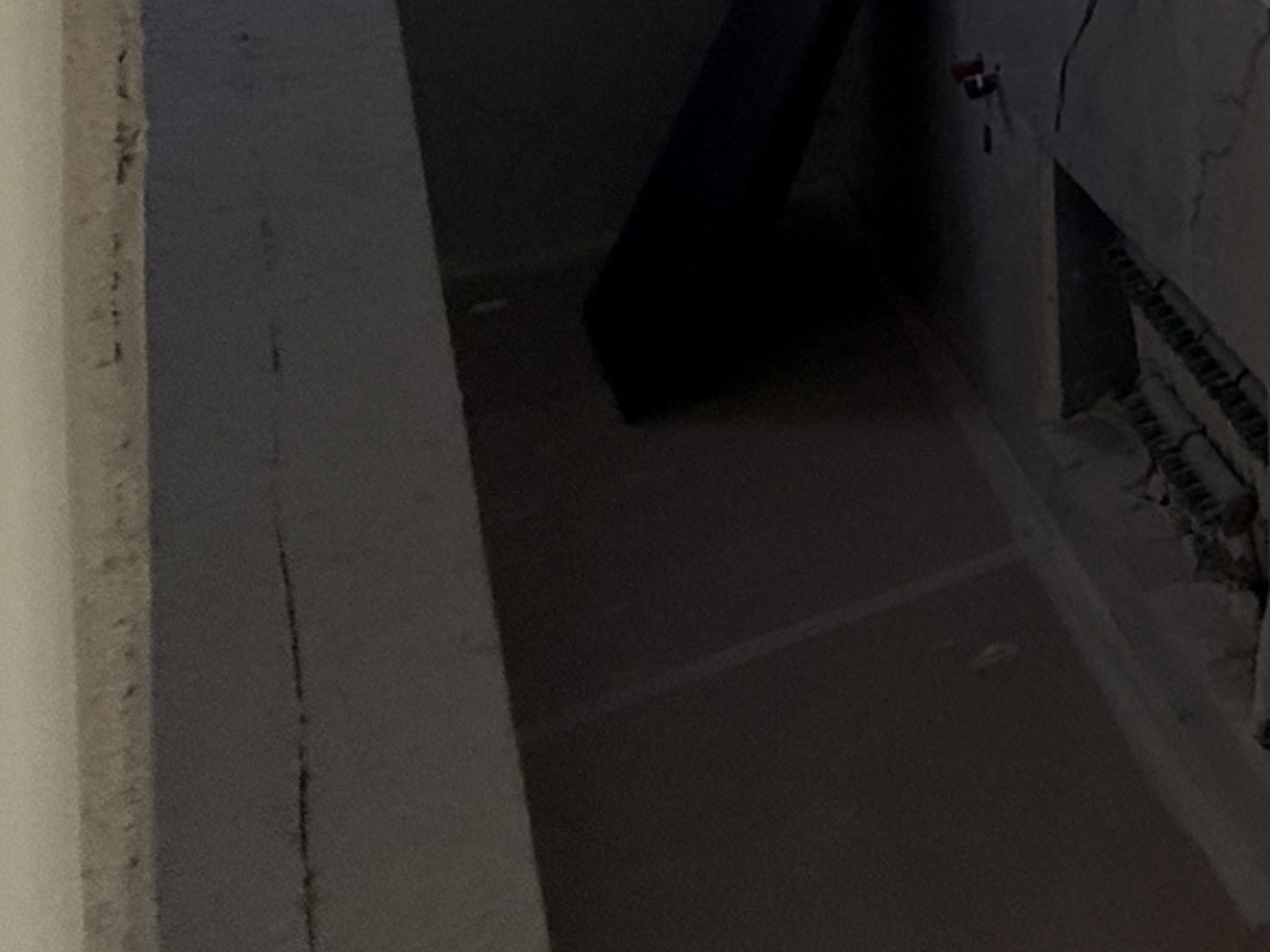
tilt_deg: -1.2
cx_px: 1929
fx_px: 1688
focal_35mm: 46
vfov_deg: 25.1
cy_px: -422
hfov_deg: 27.5
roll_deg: +0.4
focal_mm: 2.22
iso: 64
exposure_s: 1/110
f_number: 2.2
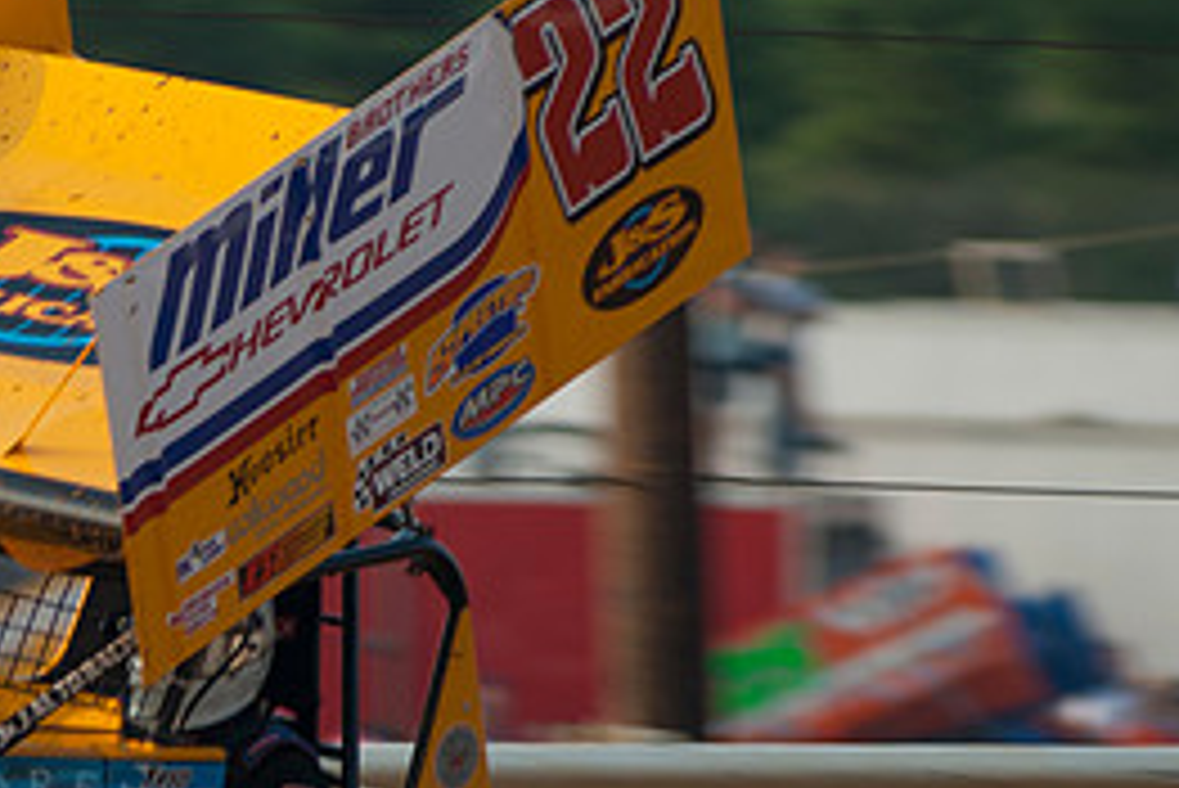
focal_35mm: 665
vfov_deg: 2.1
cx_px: 40
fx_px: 21790
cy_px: 621
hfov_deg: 3.1
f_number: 4
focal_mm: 200
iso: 100
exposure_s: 1/400
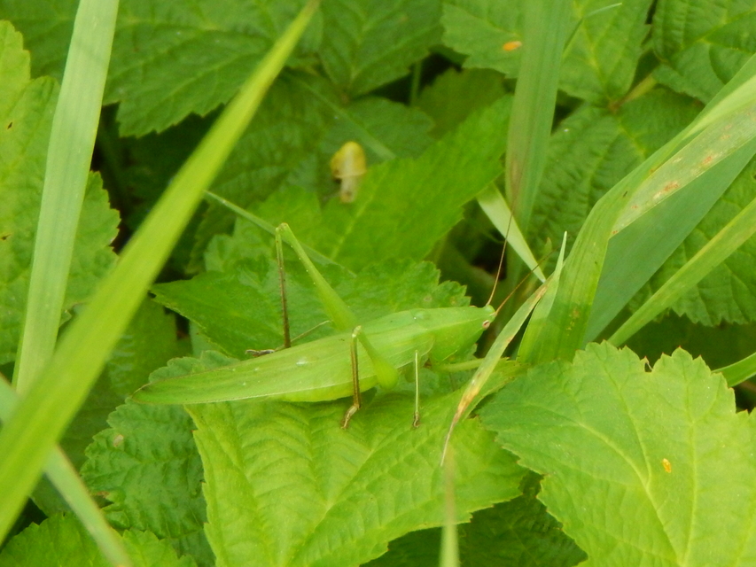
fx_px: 5068
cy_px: 284
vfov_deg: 6.4
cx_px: 378
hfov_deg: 8.5
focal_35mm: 232
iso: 320
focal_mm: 41.7
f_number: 5.6
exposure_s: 1/250
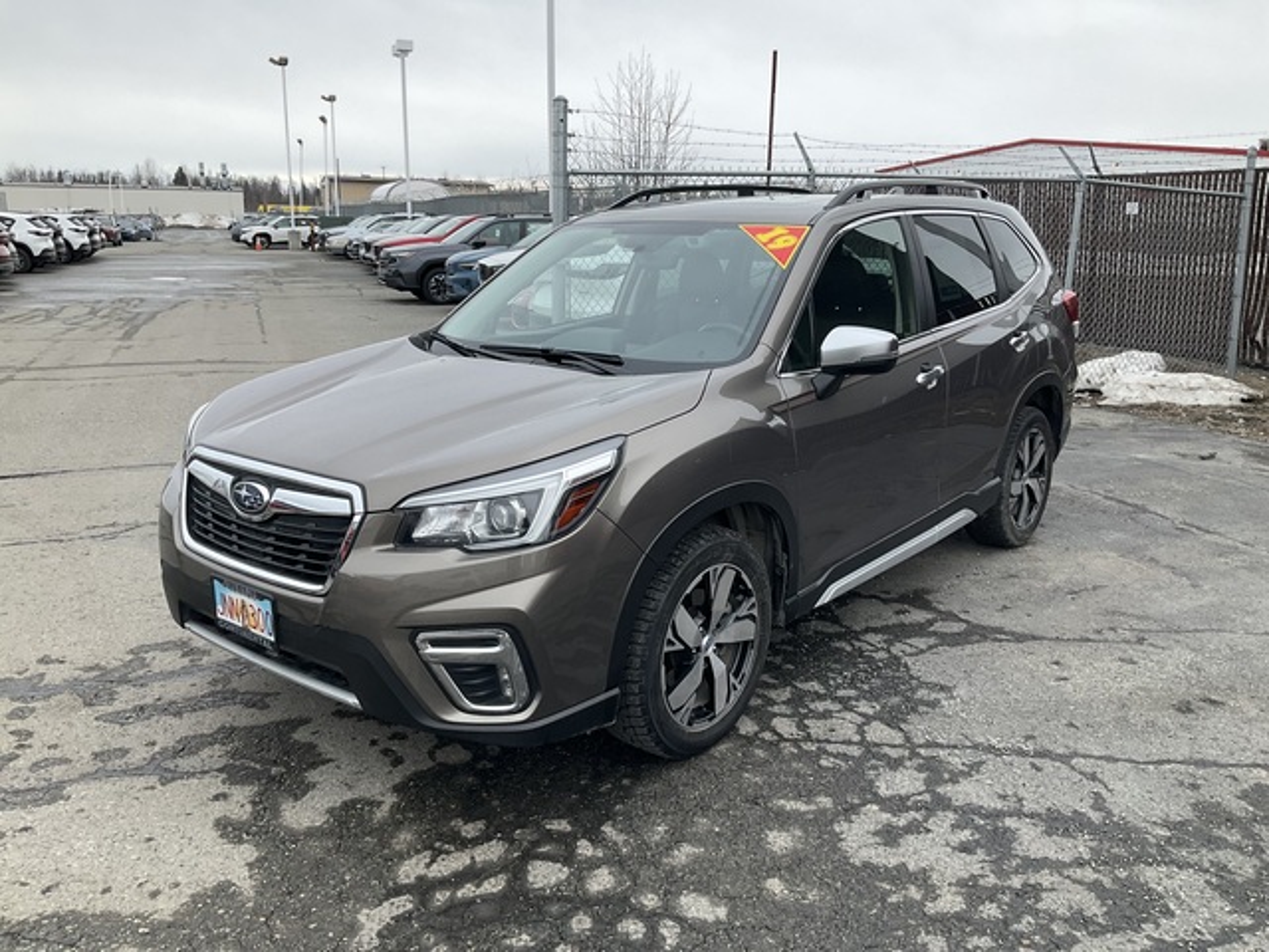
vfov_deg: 48.2
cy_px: 476
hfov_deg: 61.7
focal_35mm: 29
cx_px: 634
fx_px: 1063
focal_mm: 3
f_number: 1.8
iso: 25
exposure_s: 1/412
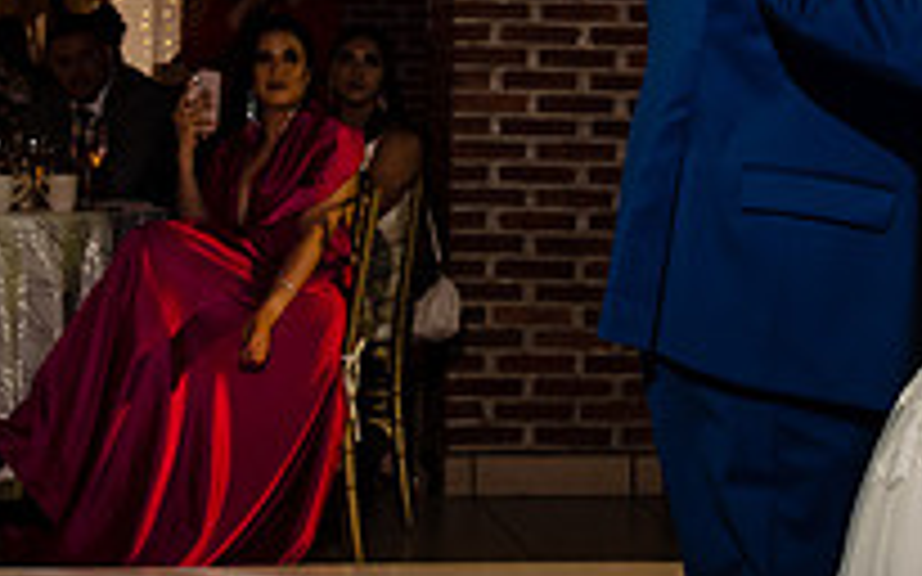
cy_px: -232
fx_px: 3014
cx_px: 499
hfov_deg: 17.4
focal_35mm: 120
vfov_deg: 10.6
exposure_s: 1/100
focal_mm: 40
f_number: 8
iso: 2000
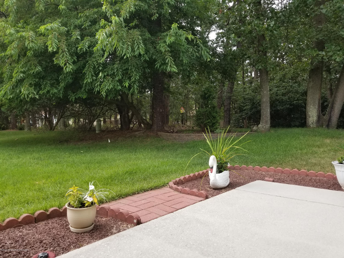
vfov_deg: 53.1
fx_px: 258
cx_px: 172
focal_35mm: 26
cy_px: 129
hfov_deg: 67.3
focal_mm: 4.25
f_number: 1.7
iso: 50
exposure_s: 1/143
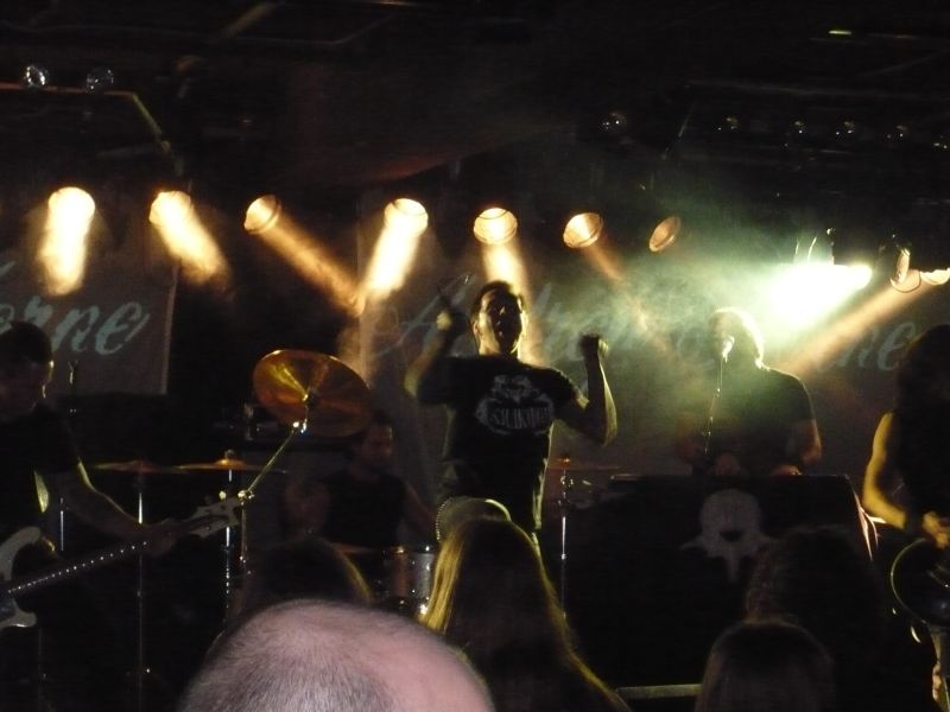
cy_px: 356
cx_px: 475
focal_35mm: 100
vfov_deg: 14.8
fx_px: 2744
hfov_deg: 19.6
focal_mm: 16.4
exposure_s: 1/30
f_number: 5.6
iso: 800
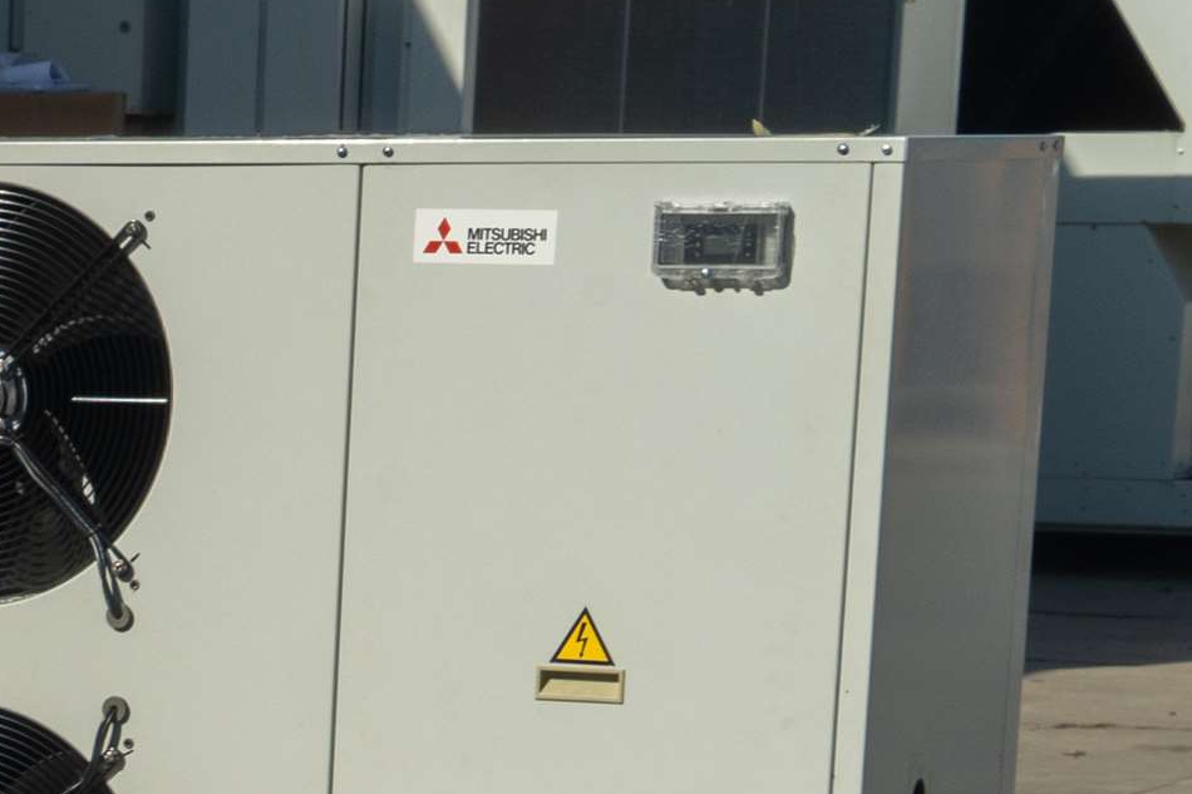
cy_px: 1382
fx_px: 5561
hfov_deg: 11.1
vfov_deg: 7.9
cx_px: -1228
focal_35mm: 168
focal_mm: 38
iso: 250
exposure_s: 1/160
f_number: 13
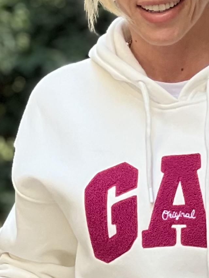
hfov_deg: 4.1
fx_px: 2946
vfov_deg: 5.3
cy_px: 486
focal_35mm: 366
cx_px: 170
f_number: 2.8
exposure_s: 1/121
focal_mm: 9
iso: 40
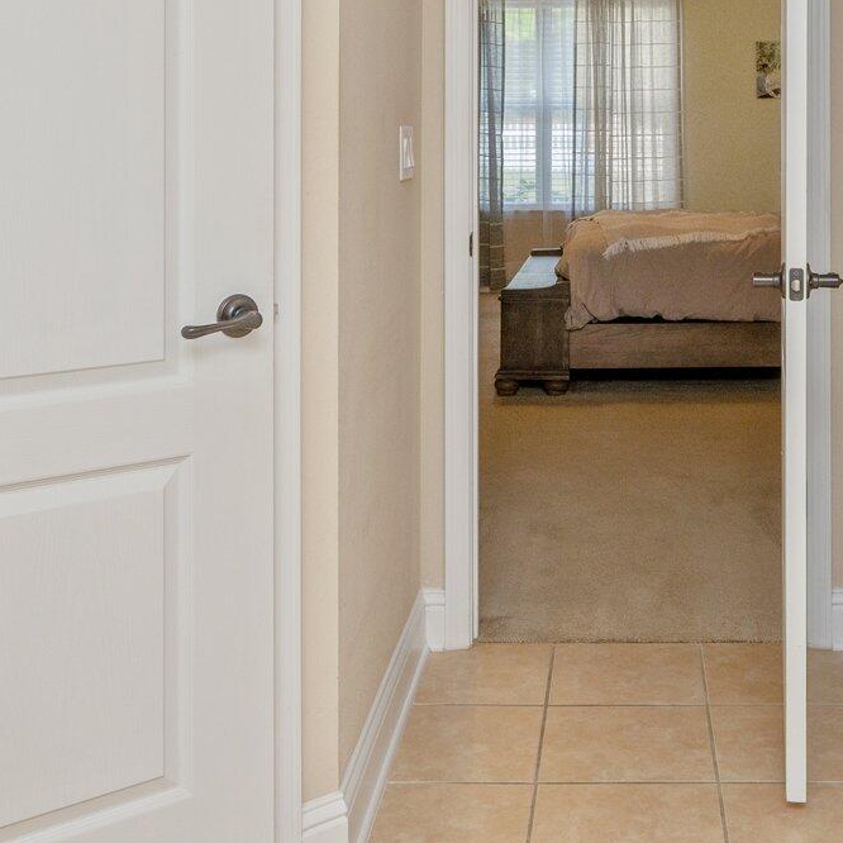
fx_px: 1331
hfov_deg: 34.4
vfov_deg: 33.9
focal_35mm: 48
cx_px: 639
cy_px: 140
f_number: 9
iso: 320
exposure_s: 1/60
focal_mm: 18.5
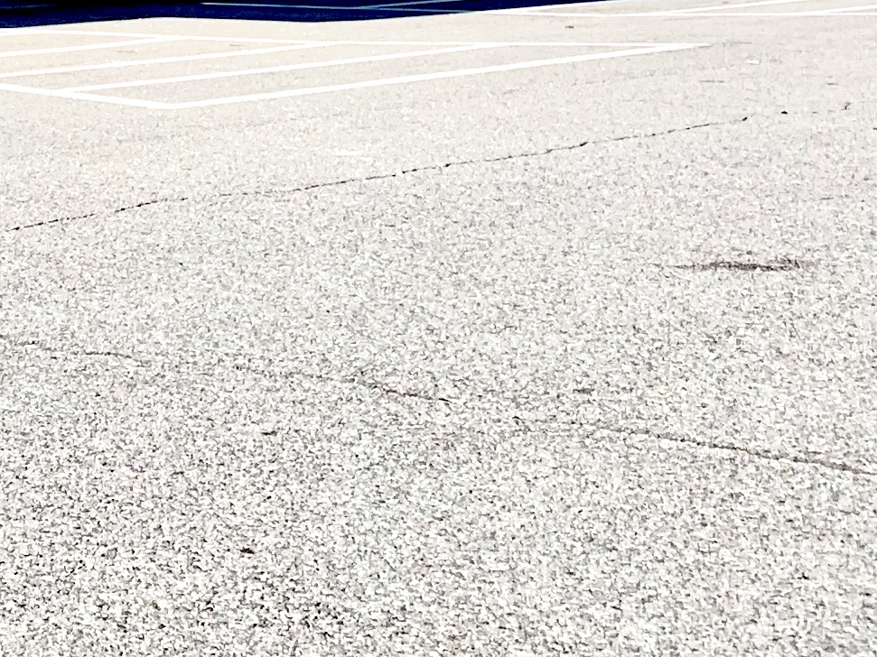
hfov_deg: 16.0
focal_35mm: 108
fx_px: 2736
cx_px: -608
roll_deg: +2.0
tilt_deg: +7.5
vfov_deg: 12.6
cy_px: -482
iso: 25
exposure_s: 1/1585
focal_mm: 4.25
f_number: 1.8
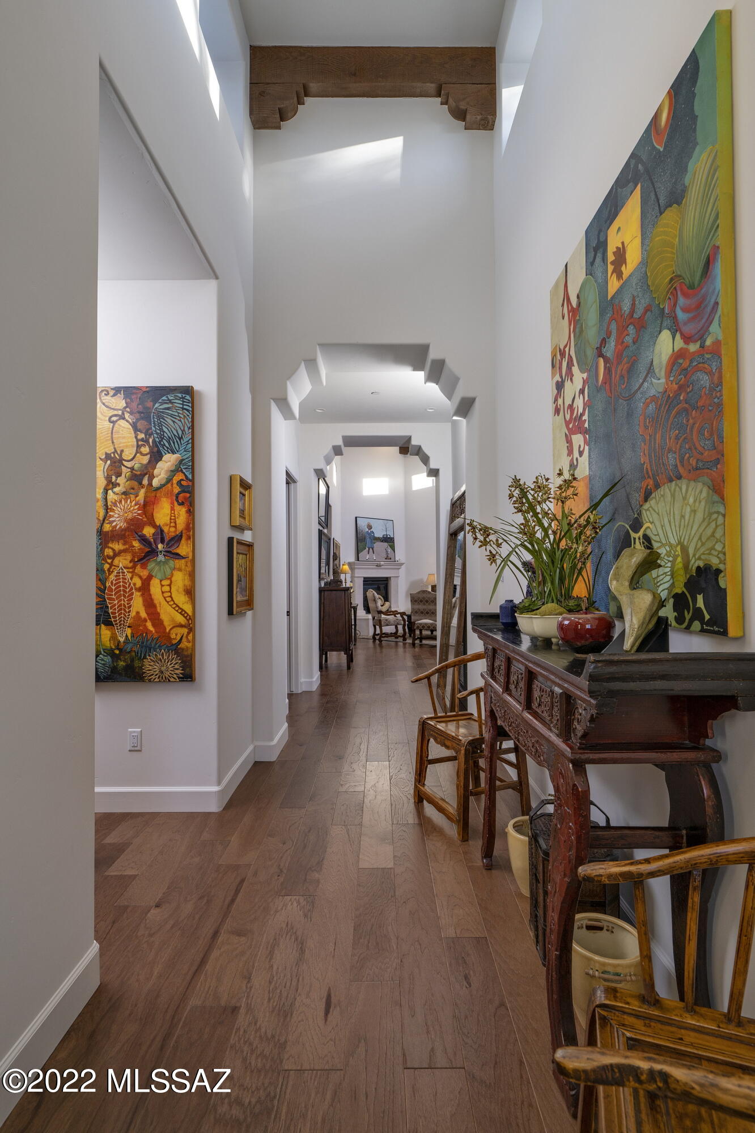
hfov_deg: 70.4
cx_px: 378
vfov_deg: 93.3
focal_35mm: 17
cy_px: 566
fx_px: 535
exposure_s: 1/13
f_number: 10
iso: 200
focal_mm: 17
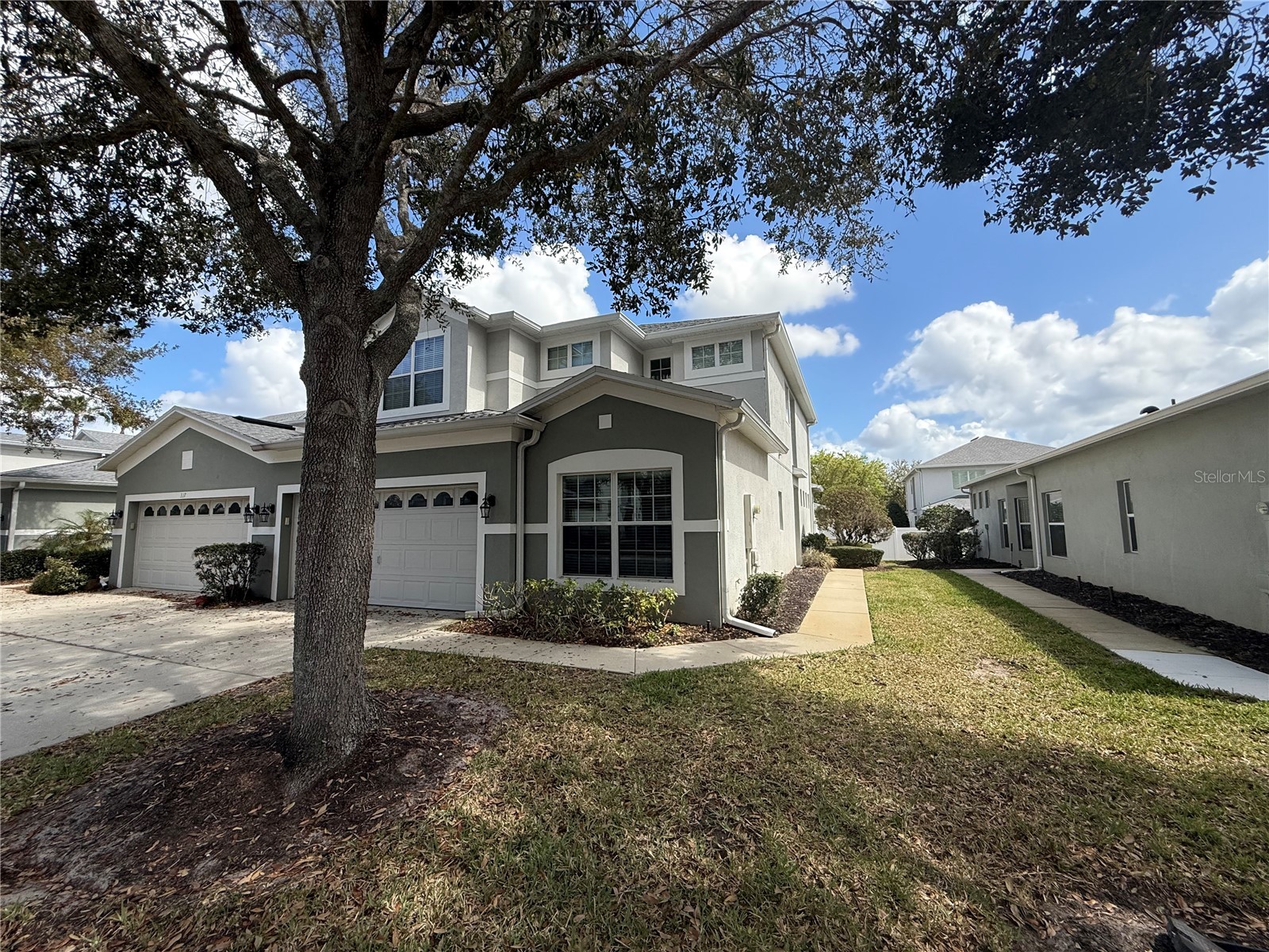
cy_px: 476
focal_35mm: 14
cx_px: 634
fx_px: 513
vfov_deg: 85.7
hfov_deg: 102.1
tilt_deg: +5.5
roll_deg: -0.2
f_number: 2.2
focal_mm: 2.22
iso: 64
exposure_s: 1/1656
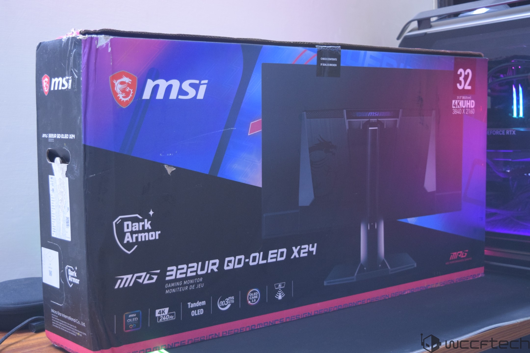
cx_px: 265
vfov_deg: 26.5
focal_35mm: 51
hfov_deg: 38.9
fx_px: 751
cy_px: 176
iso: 1600
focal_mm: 34
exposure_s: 1/10
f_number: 5
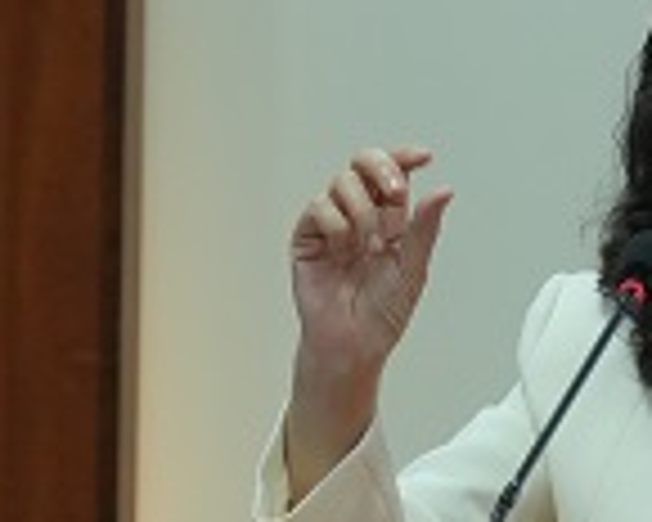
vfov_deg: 6.8
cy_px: 223
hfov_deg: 8.4
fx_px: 4380
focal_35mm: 227
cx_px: 787
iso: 1600
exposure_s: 1/250
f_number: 4
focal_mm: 70
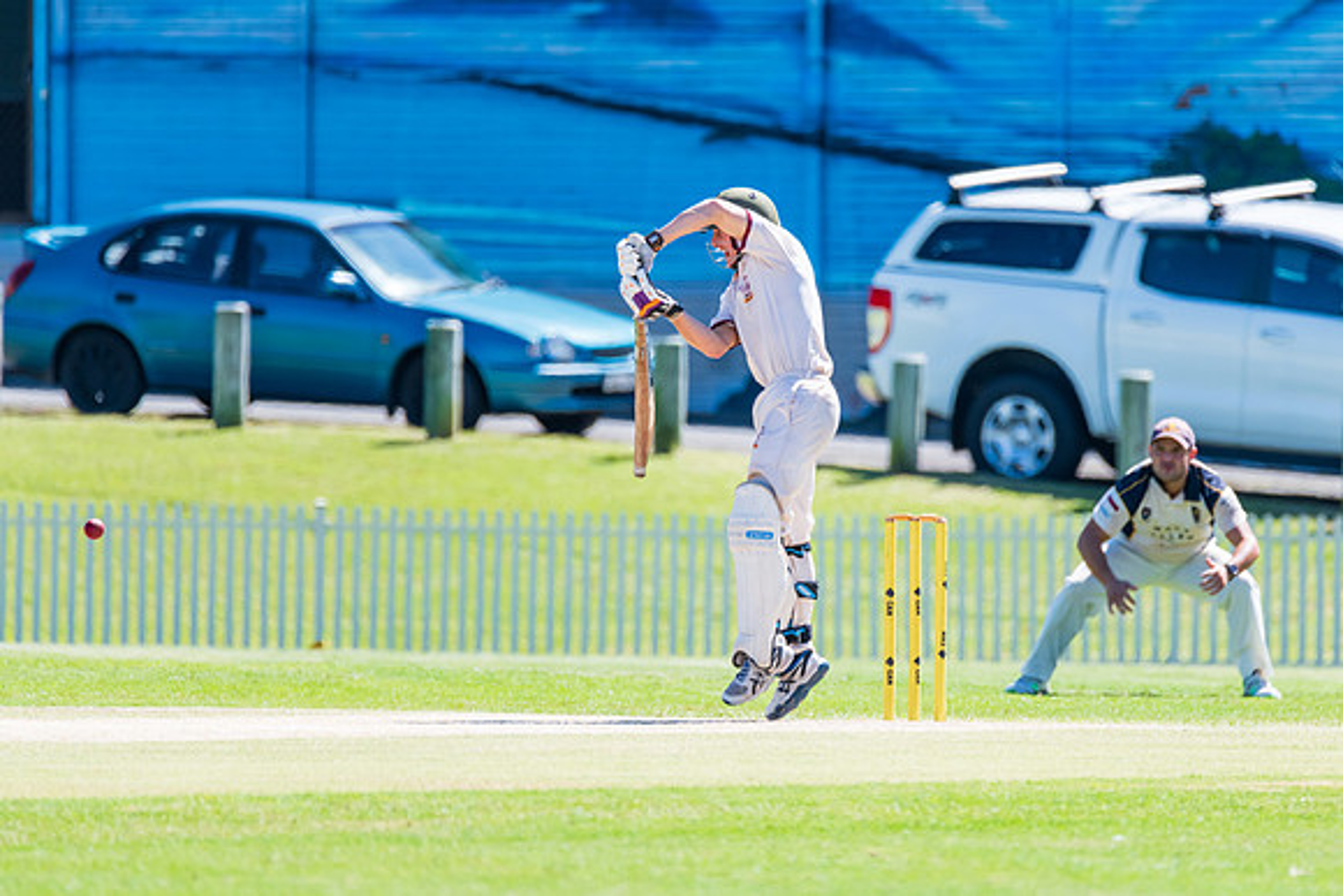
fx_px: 25521
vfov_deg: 2.0
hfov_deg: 3.0
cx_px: 765
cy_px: 441
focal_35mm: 684
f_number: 8
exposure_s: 1/1250
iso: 640
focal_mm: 600
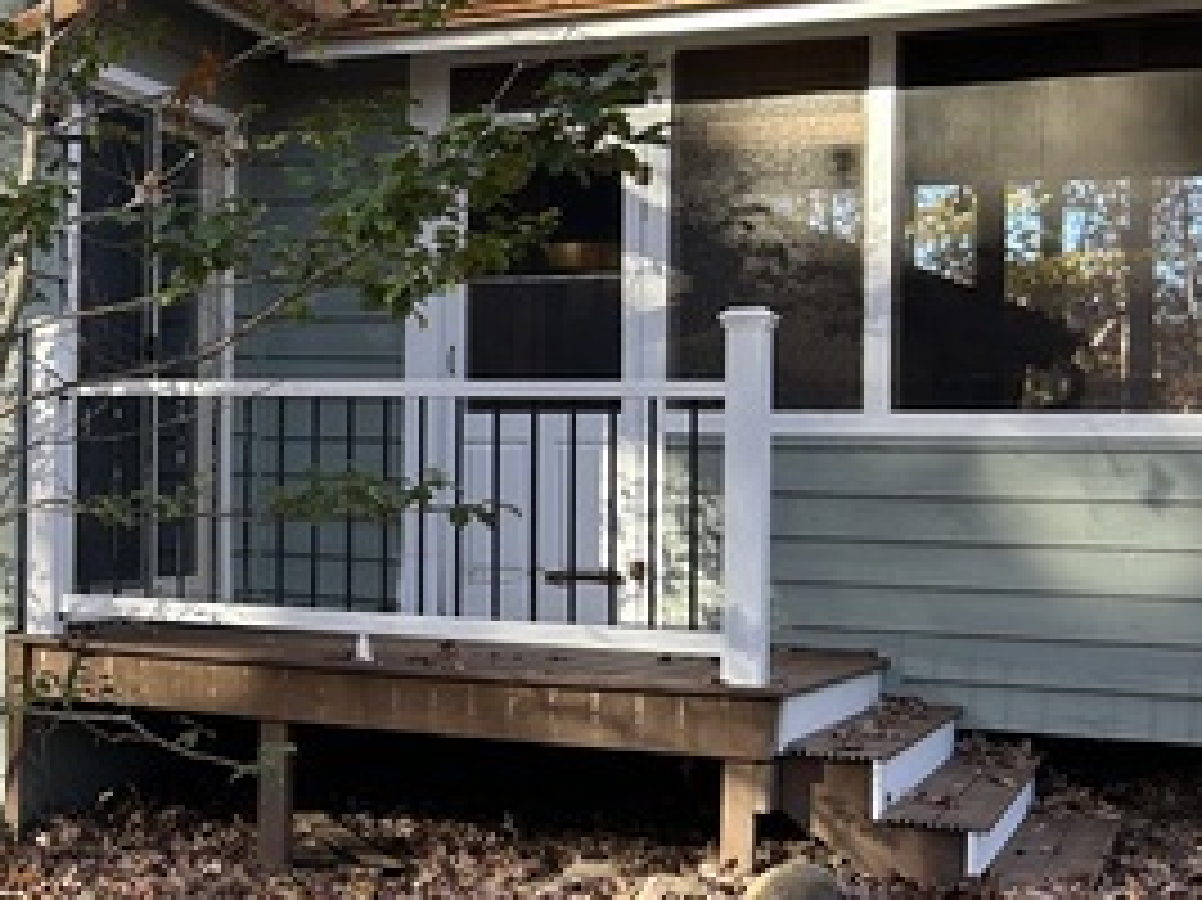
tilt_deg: +2.0
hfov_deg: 27.3
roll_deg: -0.5
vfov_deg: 22.6
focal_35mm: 65
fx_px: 2256
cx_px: -119
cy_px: 387
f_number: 1.5
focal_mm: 5.7
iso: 50
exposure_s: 1/150
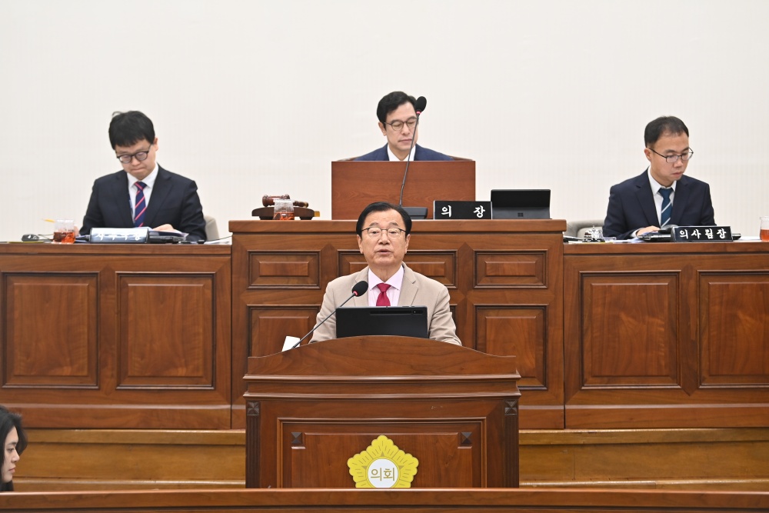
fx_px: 2564
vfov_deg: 11.4
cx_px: 384
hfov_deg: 17.1
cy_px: 256
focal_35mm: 120
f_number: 3.5
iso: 800
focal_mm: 120
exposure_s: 1/100
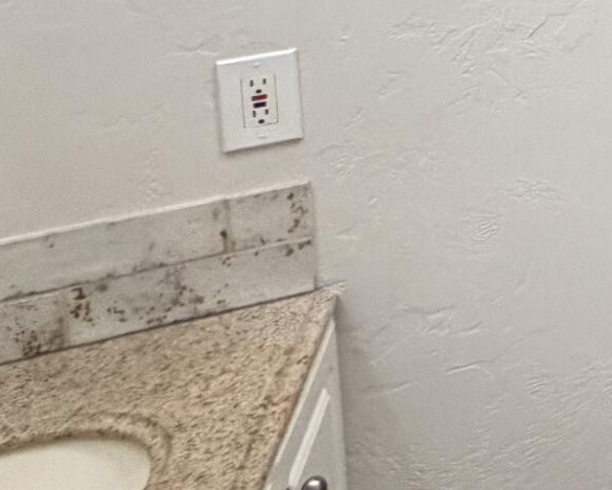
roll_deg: +1.4
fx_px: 1268
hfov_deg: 15.3
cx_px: 1453
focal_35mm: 70
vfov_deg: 18.4
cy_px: -318
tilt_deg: -2.9
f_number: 2.2
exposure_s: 1/120
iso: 250
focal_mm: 2.22
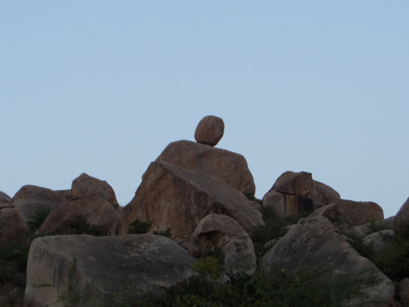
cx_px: 204
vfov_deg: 23.7
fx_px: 733
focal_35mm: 62
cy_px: 154
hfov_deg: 31.2
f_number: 4
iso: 160
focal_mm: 10.2
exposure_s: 1/45
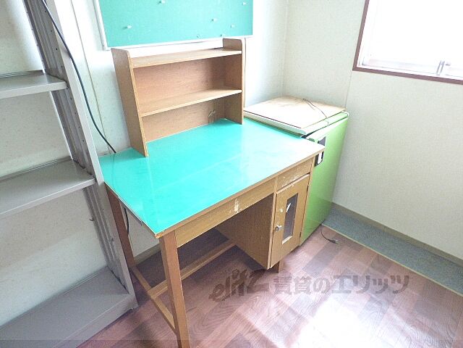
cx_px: 232
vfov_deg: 66.0
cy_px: 174
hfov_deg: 81.7
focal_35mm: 20
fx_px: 268
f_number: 2.8
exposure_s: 1/40
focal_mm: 3.58
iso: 800
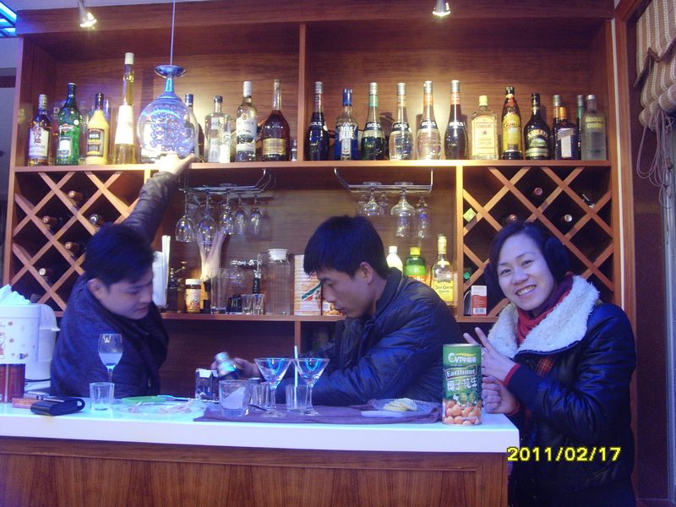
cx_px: 338
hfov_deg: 47.9
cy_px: 254
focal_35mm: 39
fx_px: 762
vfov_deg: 36.8
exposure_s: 1/6
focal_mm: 6.6
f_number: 3.5
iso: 200
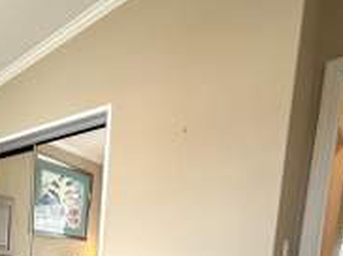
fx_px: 366
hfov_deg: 43.5
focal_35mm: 37
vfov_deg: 32.3
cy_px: 303
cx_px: 6
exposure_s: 1/120
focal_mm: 2.22
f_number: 2.2
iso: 160
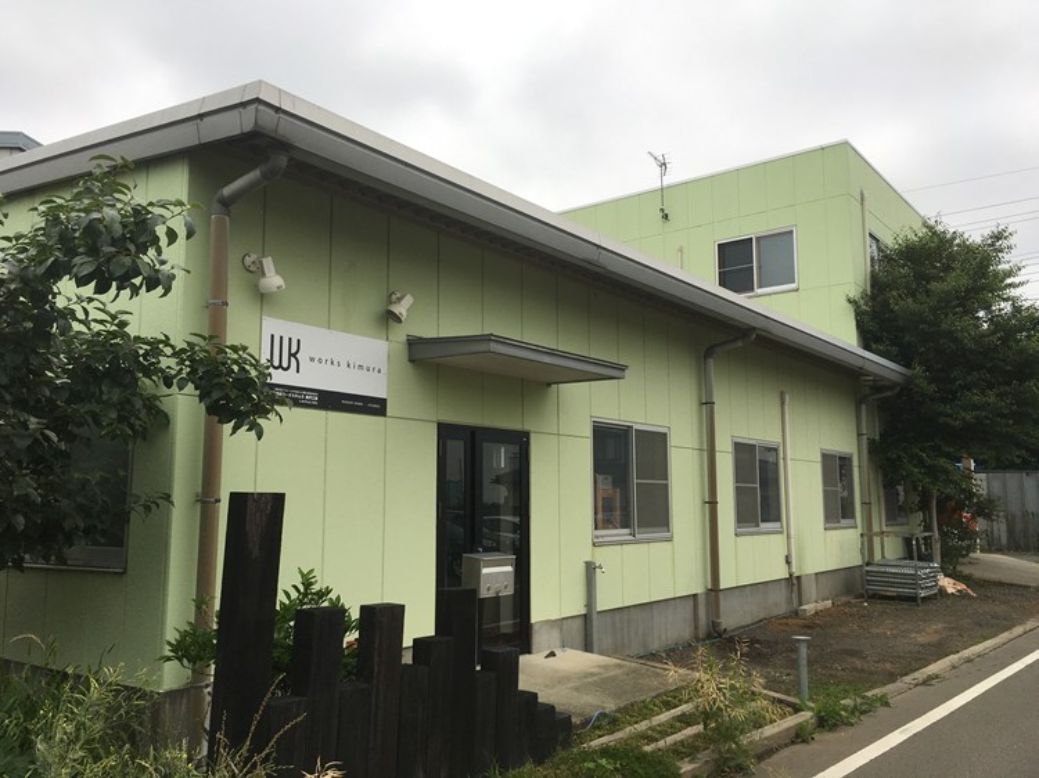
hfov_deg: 61.7
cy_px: 389
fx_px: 870
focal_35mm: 29
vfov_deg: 48.2
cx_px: 520
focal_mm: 4.15
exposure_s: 1/460
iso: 25
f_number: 2.2
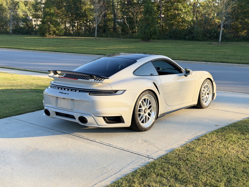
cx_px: 124
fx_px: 345
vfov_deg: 30.3
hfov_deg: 39.7
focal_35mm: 48
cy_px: 94
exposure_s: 1/917
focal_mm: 6.76
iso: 64
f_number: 1.78
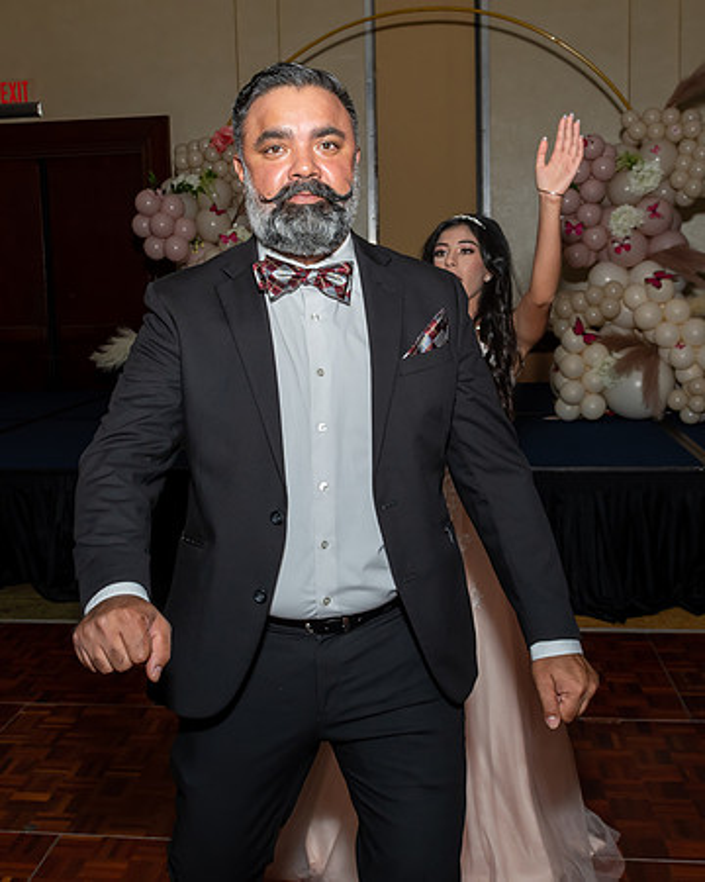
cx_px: 289
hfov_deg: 35.6
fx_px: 1095
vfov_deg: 43.8
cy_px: 403
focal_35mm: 42
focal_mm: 17
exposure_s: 1/250
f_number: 6.3
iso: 400
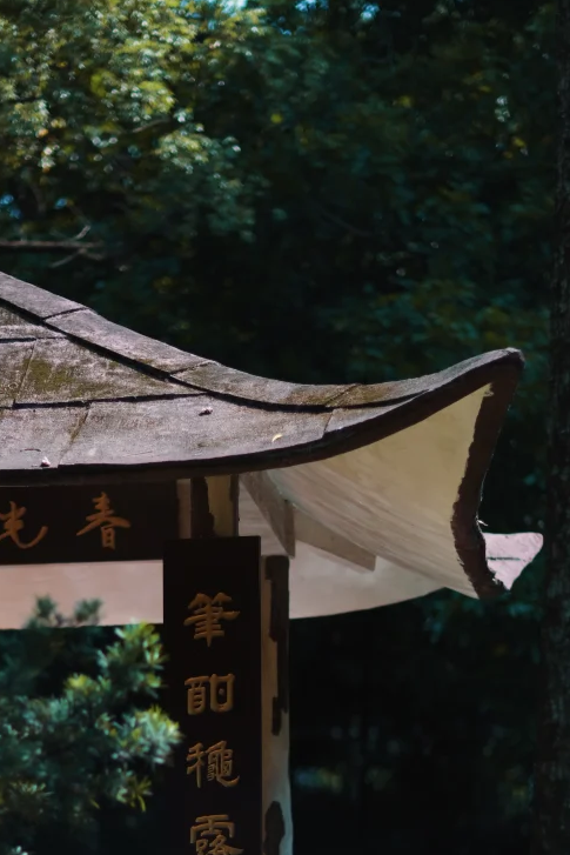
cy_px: 716
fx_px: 3276
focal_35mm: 138
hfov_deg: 9.9
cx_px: 217
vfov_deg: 14.7
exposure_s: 1/3800
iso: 100
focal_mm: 85
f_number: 1.2
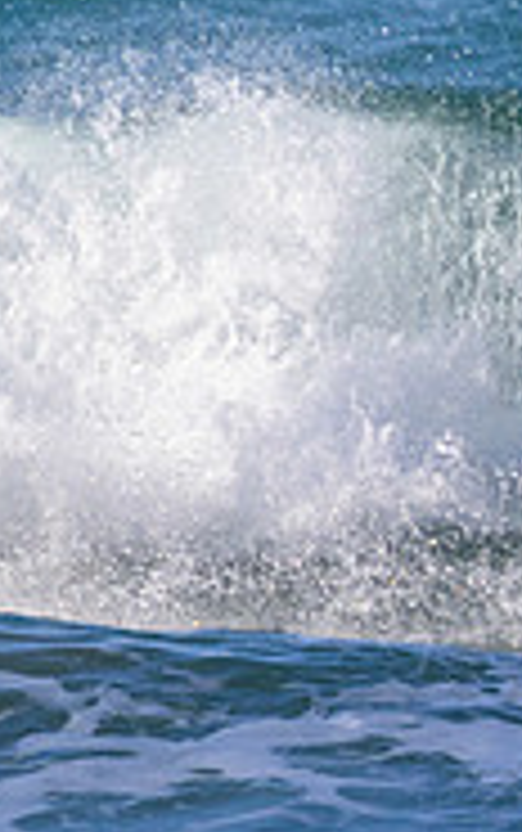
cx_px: 1102
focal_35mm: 2555
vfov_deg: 0.8
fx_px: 58022
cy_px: 412
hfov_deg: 0.5
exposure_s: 1/2000
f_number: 11
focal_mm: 800
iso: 2000
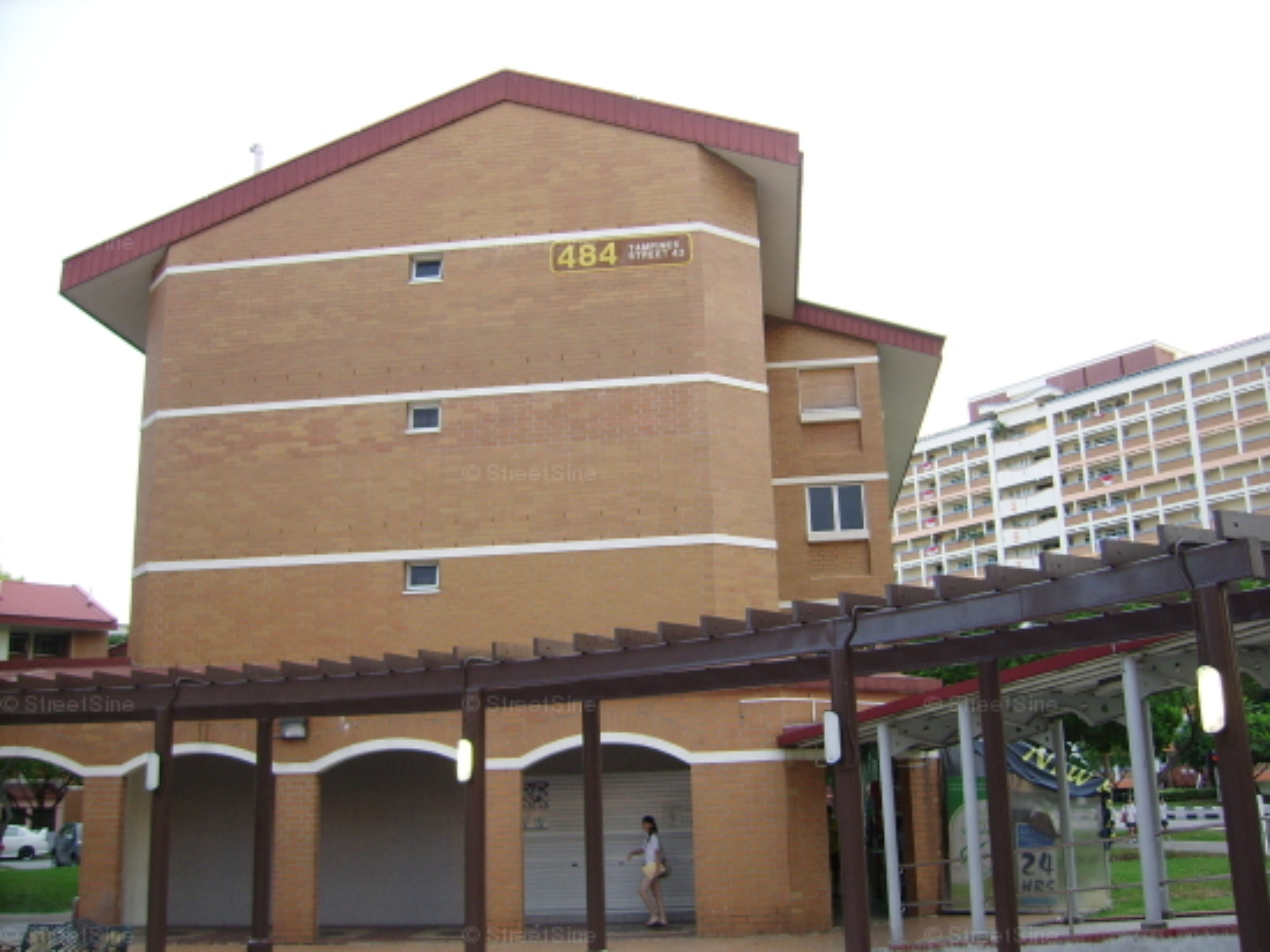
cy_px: 476
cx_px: 635
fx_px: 1284
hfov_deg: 52.6
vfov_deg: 40.7
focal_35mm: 35
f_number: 2.8
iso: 100
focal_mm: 5.95
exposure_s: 1/104
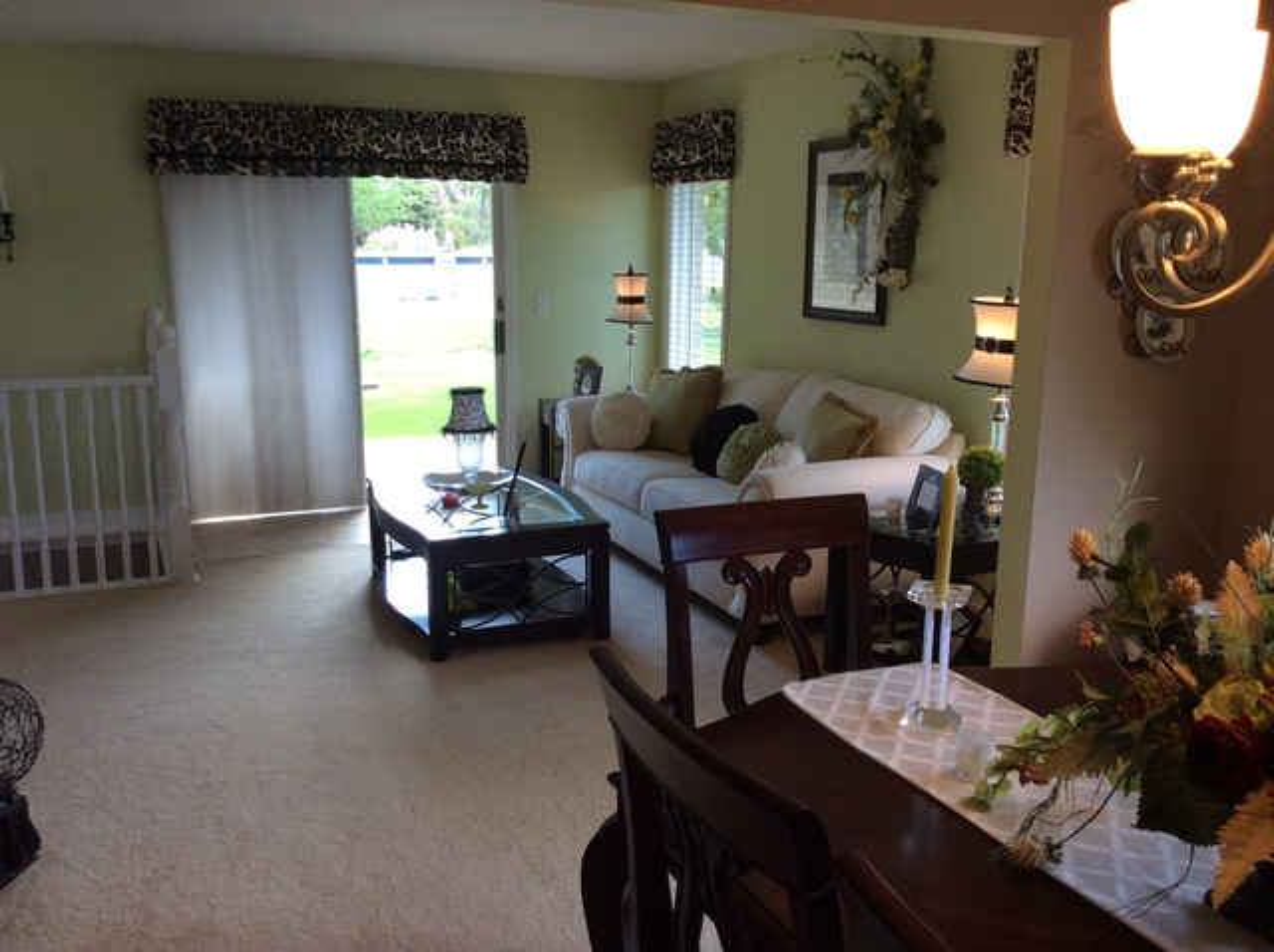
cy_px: 476
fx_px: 1176
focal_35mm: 32
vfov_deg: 44.1
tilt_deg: -12.2
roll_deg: -0.7
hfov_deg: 56.9
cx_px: 637
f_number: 2.4
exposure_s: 1/40
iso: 32
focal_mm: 3.3
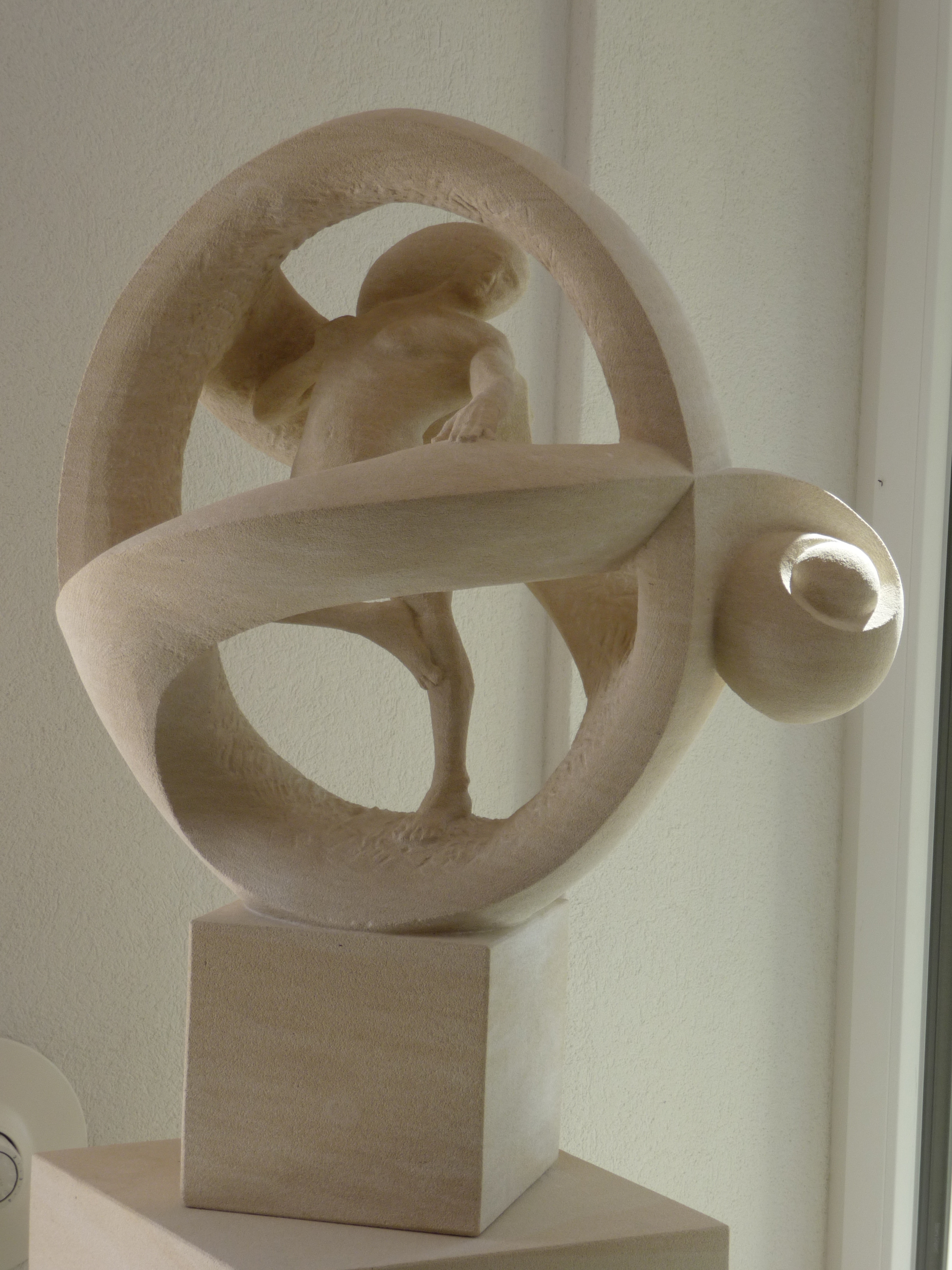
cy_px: 635
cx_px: 476
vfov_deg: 19.1
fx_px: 3777
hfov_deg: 14.4
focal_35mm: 103
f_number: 4.7
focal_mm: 17.5
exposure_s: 1/125
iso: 100
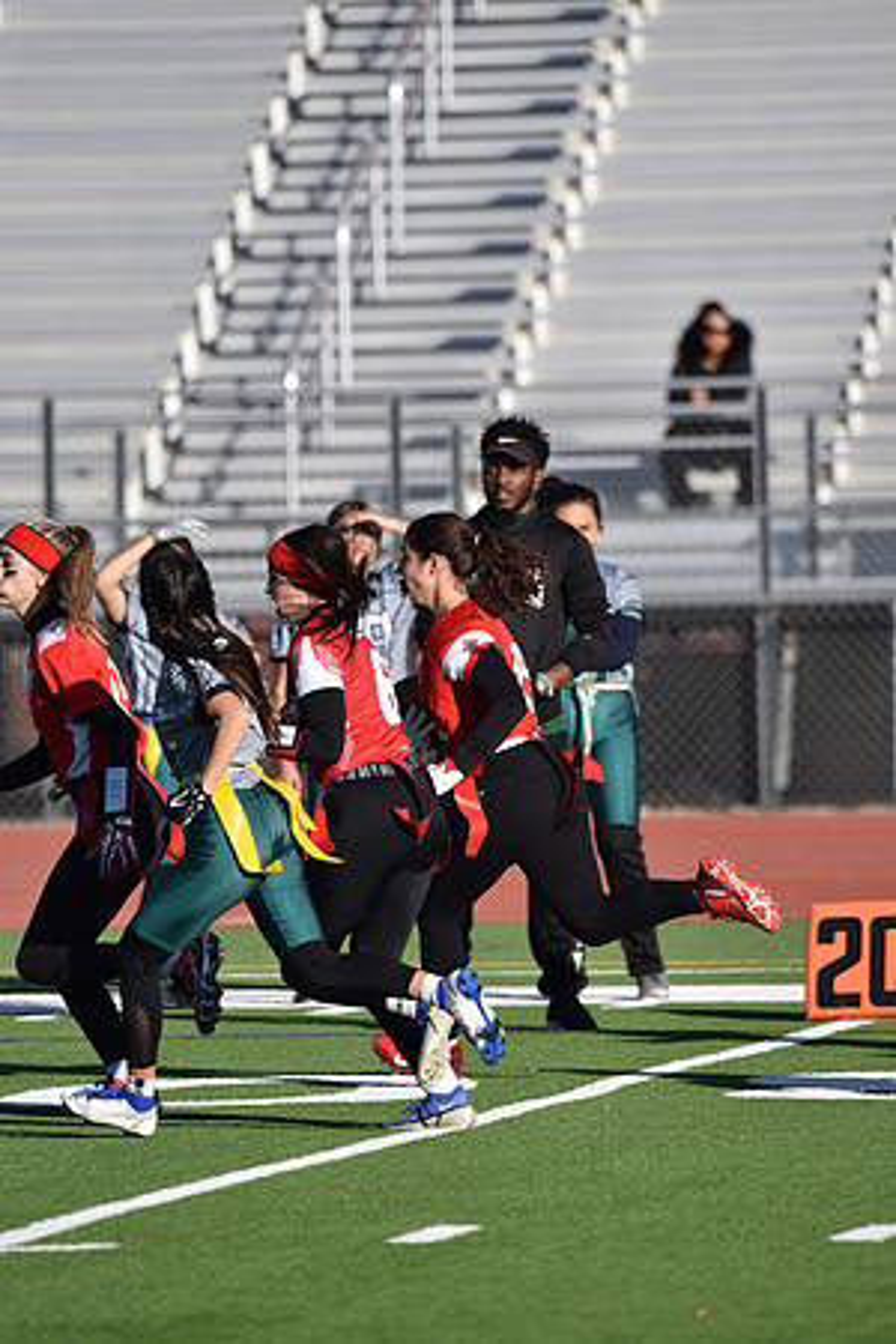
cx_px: 448
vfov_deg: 4.9
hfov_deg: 3.3
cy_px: 672
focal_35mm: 420
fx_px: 15679
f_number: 6
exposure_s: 1/1000
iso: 160
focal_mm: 420
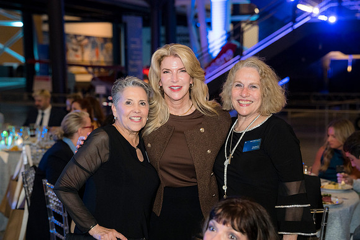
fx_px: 650
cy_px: 120
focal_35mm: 65
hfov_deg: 31.0
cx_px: 180
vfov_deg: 20.9
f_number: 4
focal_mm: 65
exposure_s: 1/125
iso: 3200
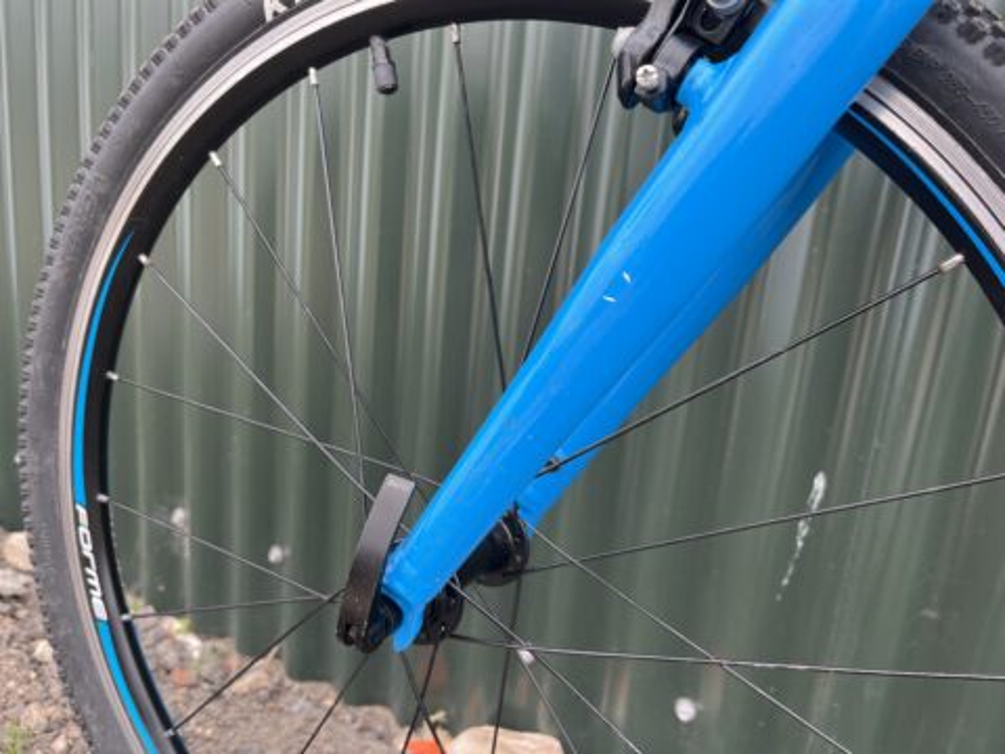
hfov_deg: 67.3
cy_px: 377
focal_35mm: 26
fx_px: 755
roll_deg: -4.5
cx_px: 502
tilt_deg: -13.5
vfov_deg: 53.1
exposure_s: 1/357
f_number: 1.6
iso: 50
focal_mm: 5.1
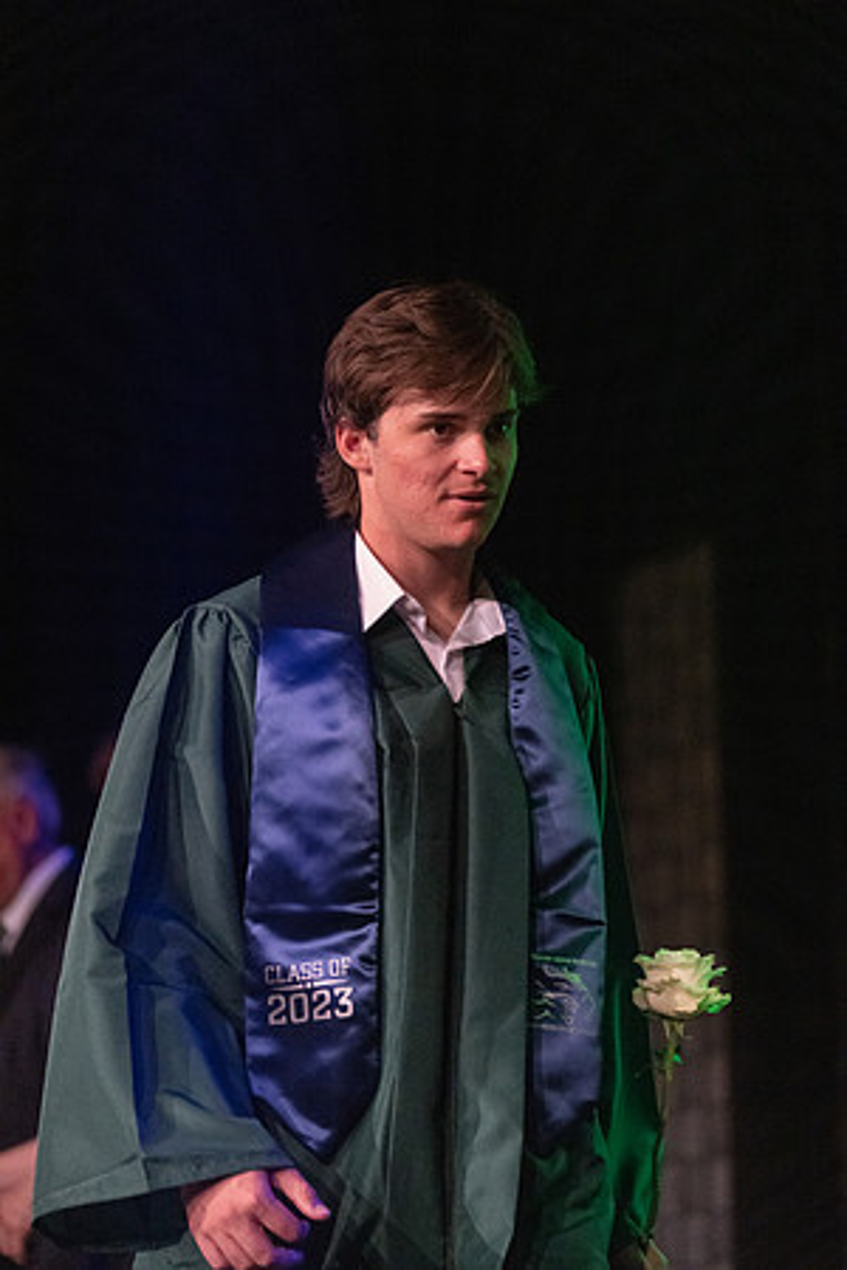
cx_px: 424
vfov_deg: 17.3
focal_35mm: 118
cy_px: 635
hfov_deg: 11.6
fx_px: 4164
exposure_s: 1/1000
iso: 16000
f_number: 2.8
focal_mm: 118
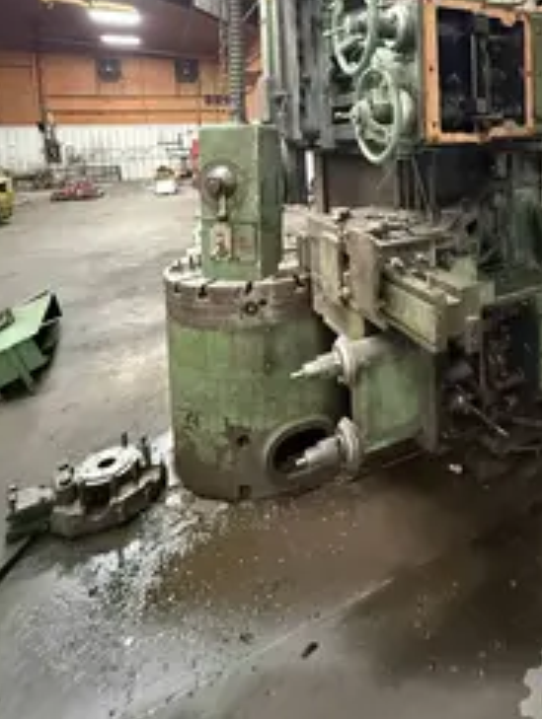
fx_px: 479
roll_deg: +2.1
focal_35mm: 23
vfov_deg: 68.9
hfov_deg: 55.9
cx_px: 412
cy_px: 178
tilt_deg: -4.2
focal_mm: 2.22
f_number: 2.2
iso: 1250
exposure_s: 1/40
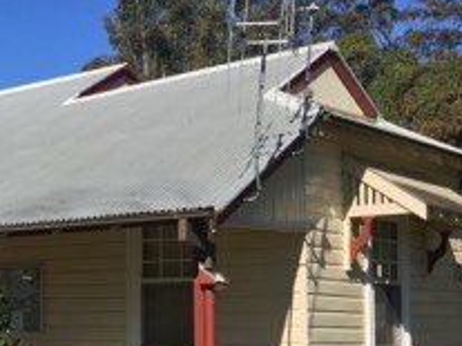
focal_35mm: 73
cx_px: -98
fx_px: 974
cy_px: 277
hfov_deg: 24.2
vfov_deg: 19.9
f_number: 2.2
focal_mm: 4.15
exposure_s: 1/2326
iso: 32
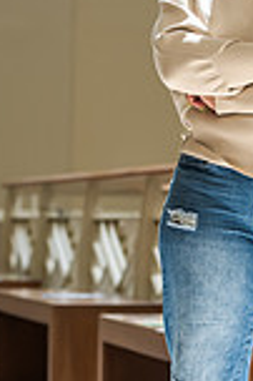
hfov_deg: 6.6
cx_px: 238
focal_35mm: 207
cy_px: 145
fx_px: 2187
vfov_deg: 9.9
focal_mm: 70
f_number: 3.5
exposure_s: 1/200
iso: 640
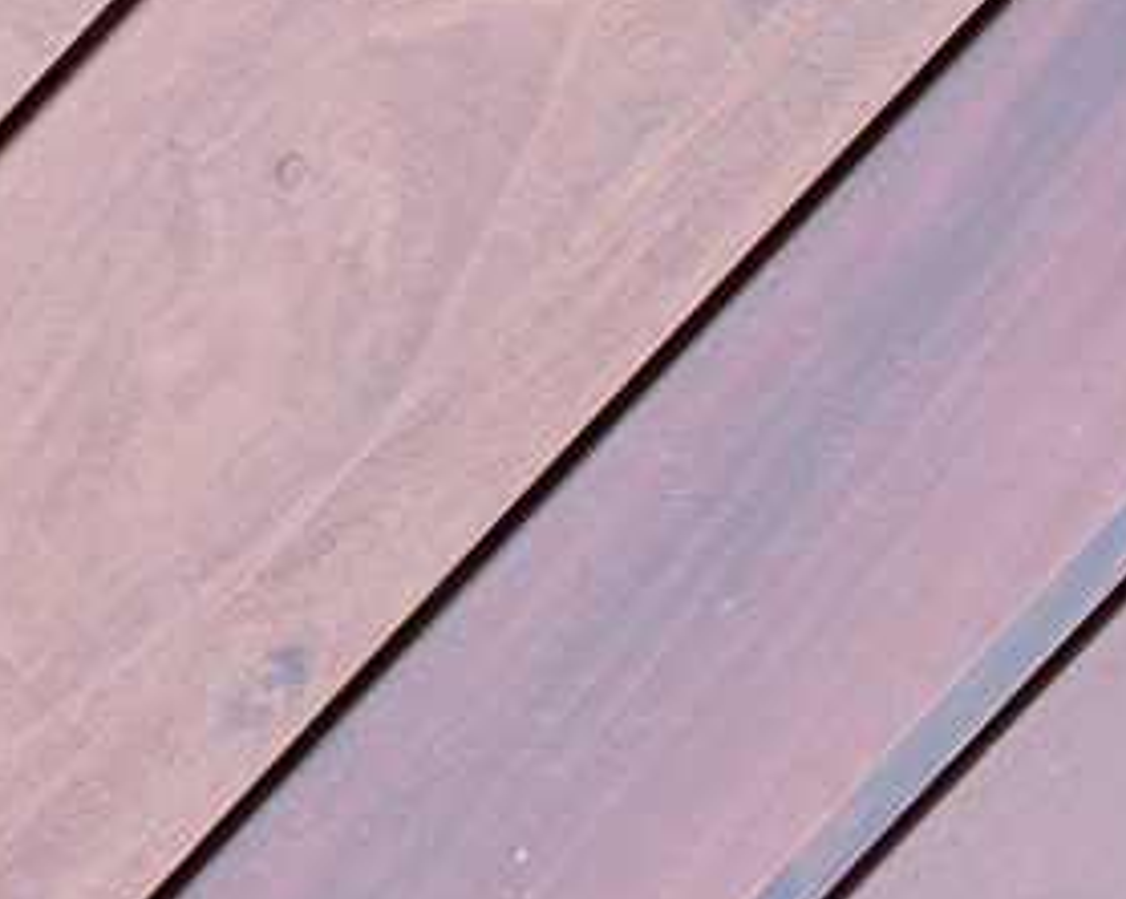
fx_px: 4063
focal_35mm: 122
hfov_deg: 11.3
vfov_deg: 12.5
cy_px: -14
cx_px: -2041
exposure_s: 1/120
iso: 100
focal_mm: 8.38
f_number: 2.8
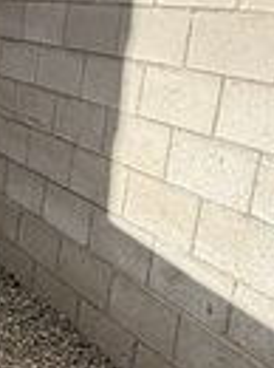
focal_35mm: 72
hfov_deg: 15.8
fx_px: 762
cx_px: -282
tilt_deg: -13.6
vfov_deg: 27.1
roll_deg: -2.0
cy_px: 166
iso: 25
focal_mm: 2.22
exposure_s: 1/770
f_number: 2.2
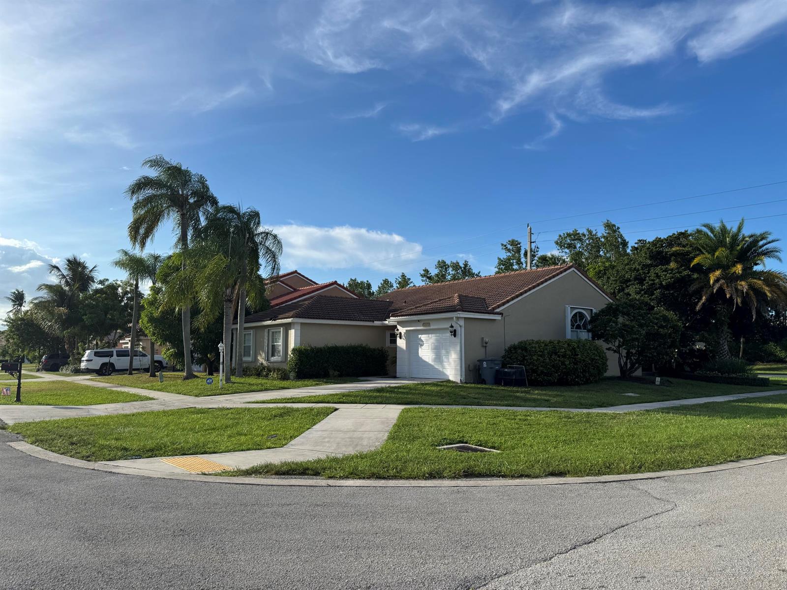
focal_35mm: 24
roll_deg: +0.2
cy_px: 295
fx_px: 546
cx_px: 394
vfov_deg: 56.8
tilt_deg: +6.2
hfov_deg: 71.6
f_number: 1.78
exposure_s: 1/4950
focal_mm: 6.76
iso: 80
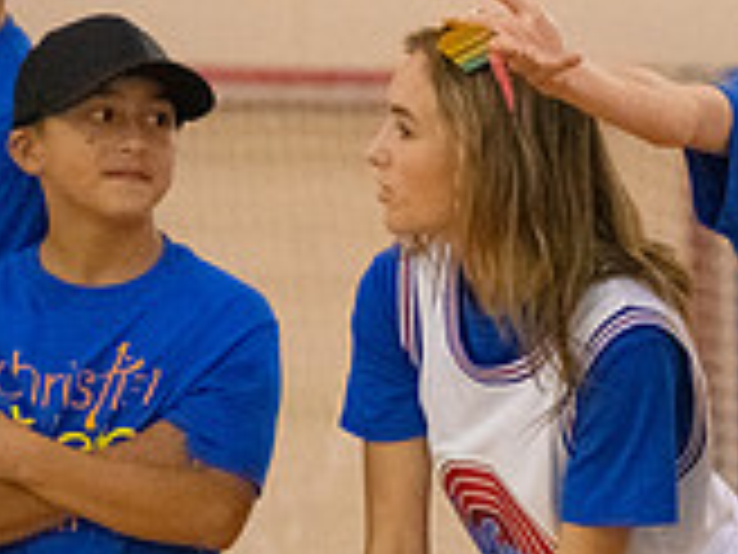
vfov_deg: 2.2
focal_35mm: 682
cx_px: 958
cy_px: 286
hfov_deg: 2.9
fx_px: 14540
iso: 10000
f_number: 4
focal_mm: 200
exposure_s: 1/800
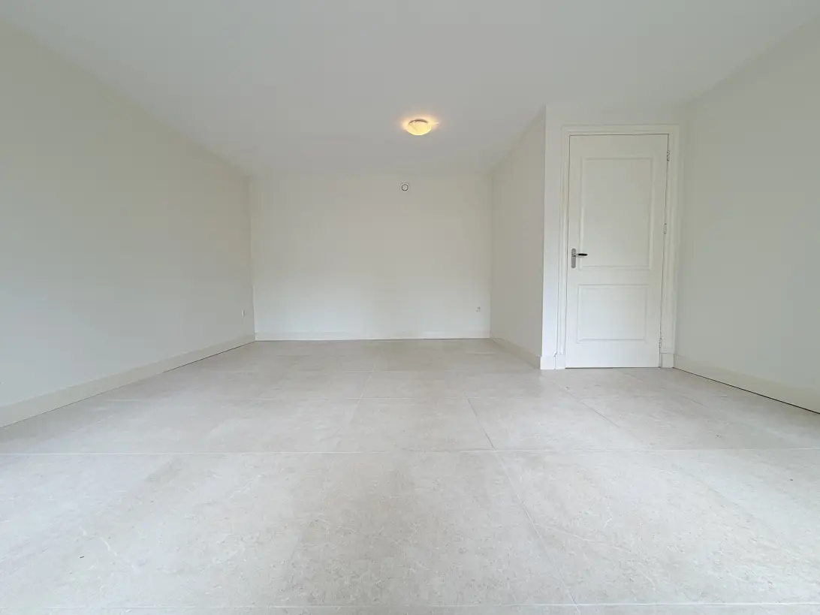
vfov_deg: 85.7
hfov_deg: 102.1
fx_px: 332
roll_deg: +0.5
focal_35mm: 14
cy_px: 308
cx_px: 410
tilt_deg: -2.4
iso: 50
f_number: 2.2
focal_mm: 2.22
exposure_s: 1/100
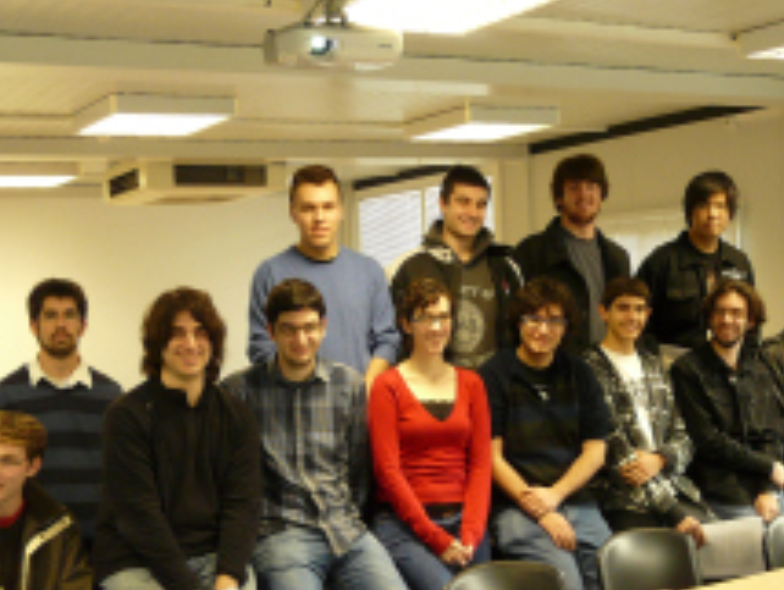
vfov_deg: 26.8
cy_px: 438
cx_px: 374
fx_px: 1224
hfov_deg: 35.5
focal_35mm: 54
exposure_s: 1/25
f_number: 2.8
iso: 200
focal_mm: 5.5
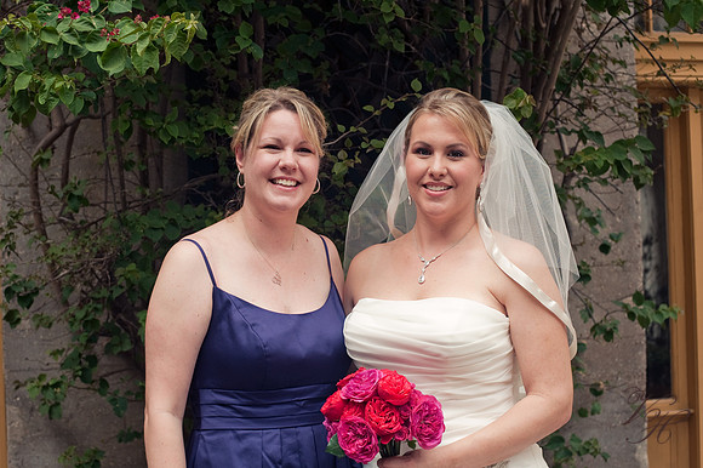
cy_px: 234
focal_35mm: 50
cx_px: 352
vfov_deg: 27.0
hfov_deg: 39.6
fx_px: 976
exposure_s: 1/250
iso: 400
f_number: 5.6
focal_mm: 50
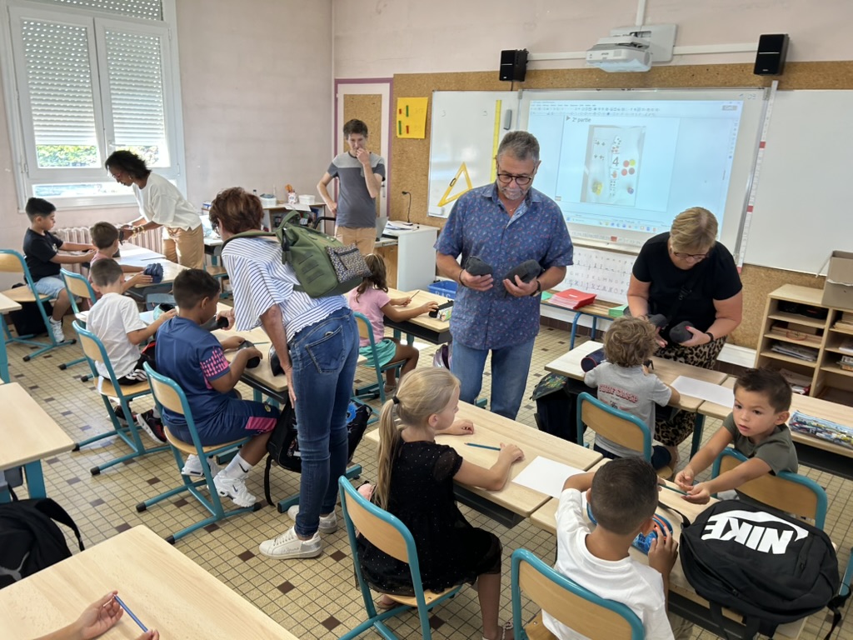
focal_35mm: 26
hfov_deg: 67.3
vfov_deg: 53.1
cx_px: 426
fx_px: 641
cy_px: 320
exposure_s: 1/100
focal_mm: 5.7
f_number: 1.5
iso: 64
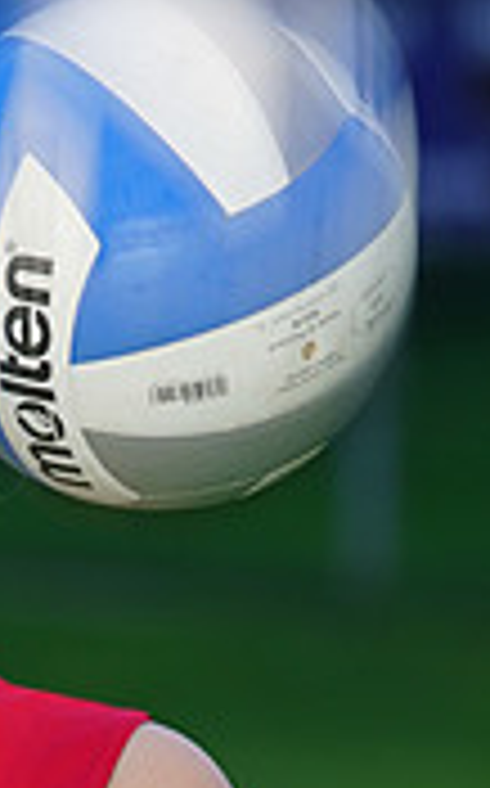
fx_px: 13687
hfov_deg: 2.0
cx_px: -270
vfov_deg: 3.3
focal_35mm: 639
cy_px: 973
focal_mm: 189
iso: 320
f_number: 5.6
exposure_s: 1/25
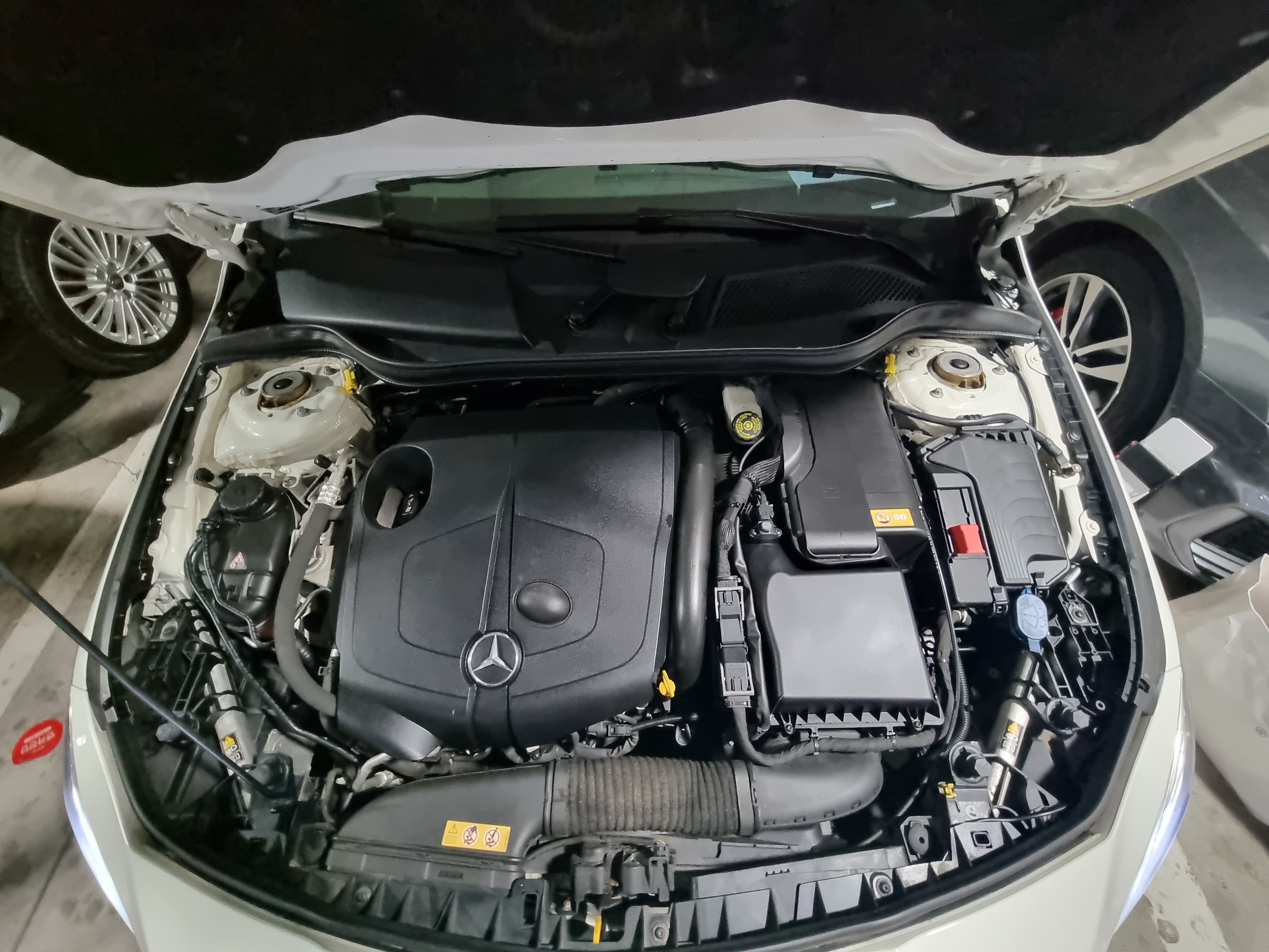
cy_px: 476
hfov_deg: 106.2
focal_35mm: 13
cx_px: 634
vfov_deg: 89.9
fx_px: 477
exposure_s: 1/24
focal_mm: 2.2
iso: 800
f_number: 2.2
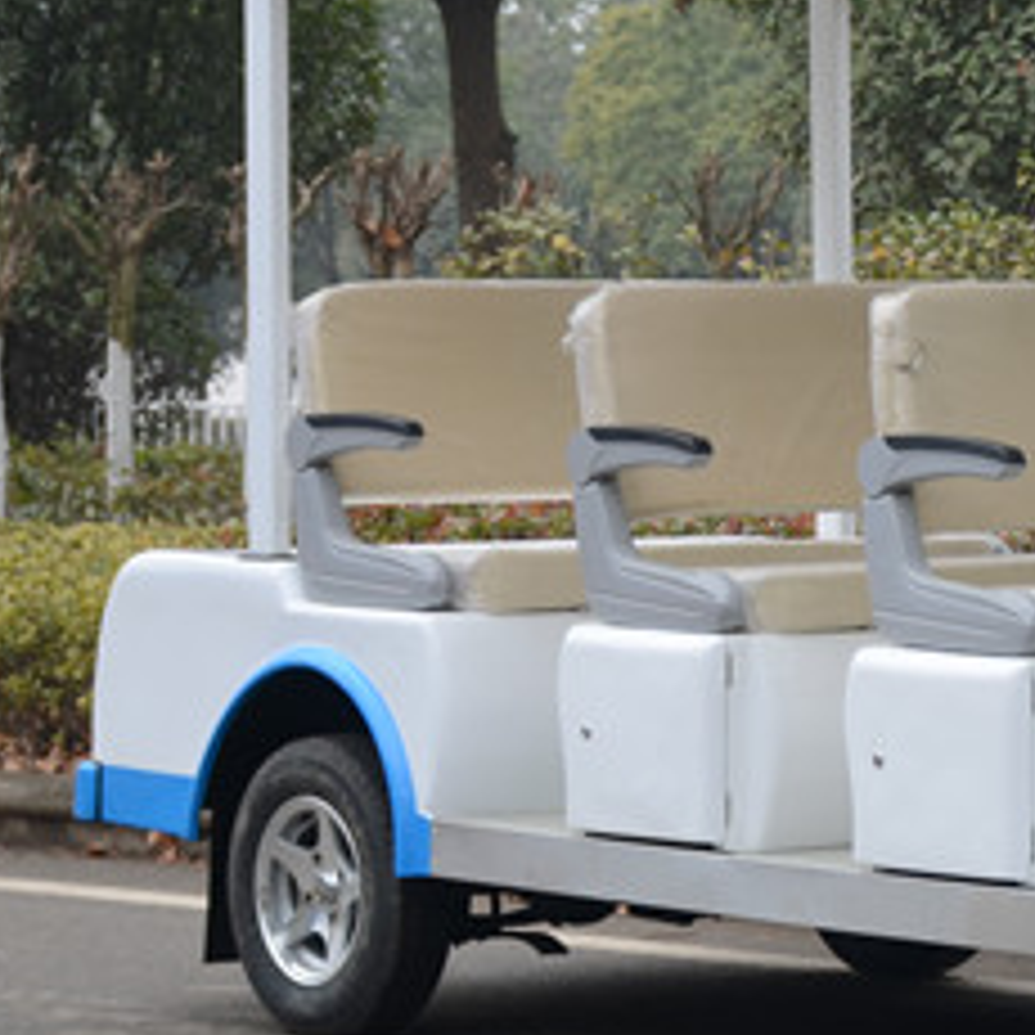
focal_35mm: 186
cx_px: 1413
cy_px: 412
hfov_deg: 9.2
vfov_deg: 9.4
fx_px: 6292
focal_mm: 42
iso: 100
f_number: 6.3
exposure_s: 1/125
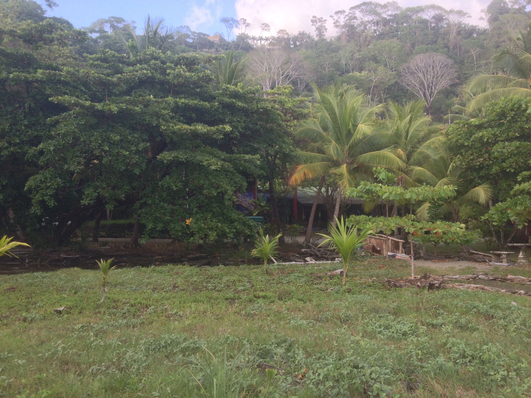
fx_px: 537
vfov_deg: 40.7
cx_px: 266
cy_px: 199
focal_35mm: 35
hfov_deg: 52.6
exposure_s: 1/175
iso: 50
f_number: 2.4
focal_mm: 4.28
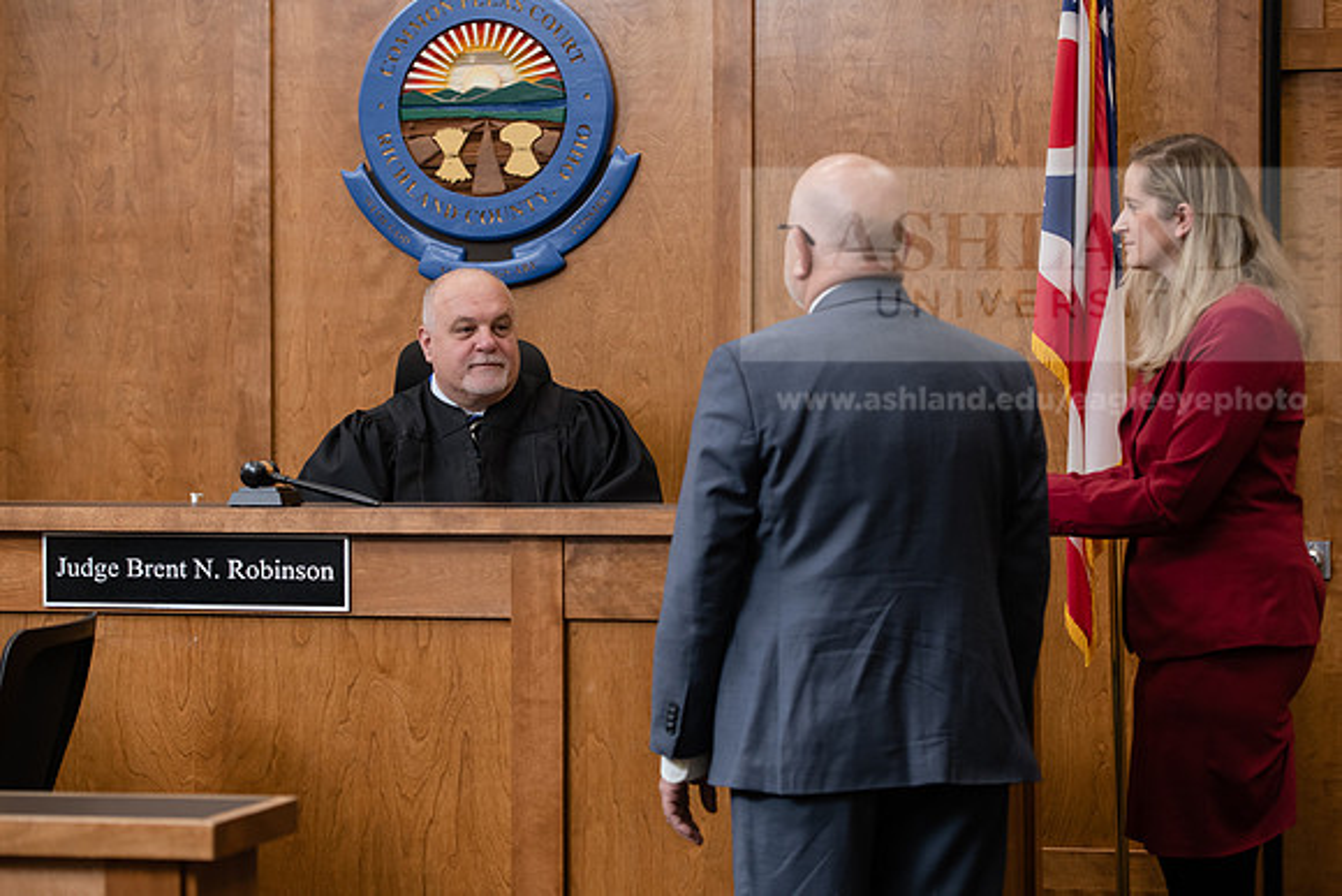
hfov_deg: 23.9
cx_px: 671
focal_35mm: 85
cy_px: 448
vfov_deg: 16.1
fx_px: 3169
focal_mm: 85
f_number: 4
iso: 1000
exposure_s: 1/200
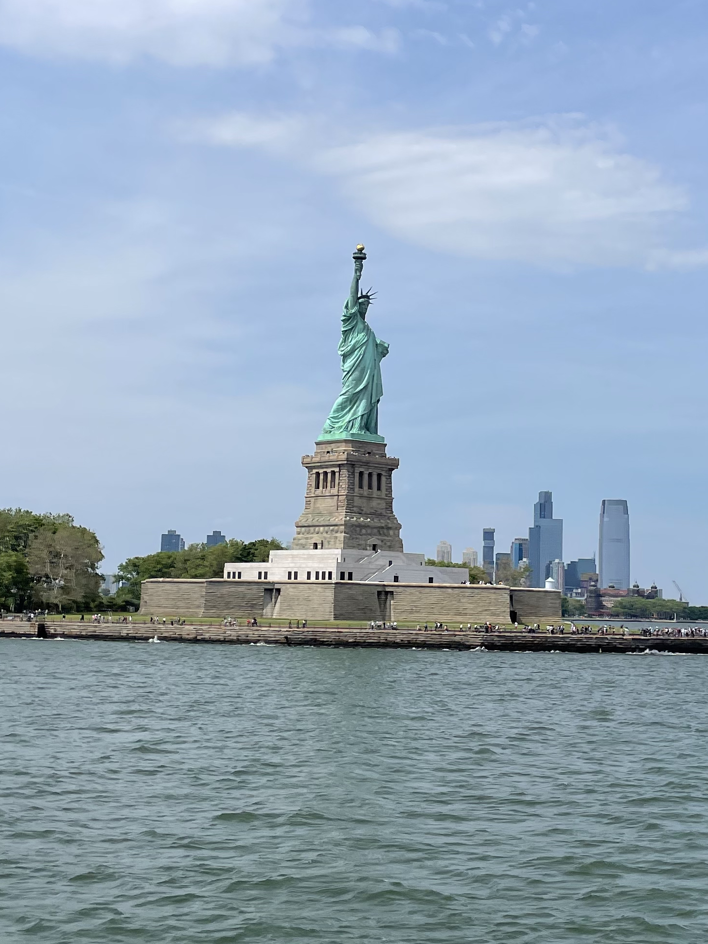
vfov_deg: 35.5
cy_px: 410
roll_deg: +0.1
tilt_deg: +12.1
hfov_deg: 27.0
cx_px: 437
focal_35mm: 54
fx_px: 1472
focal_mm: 4.2
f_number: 1.6
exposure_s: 1/6897
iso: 32
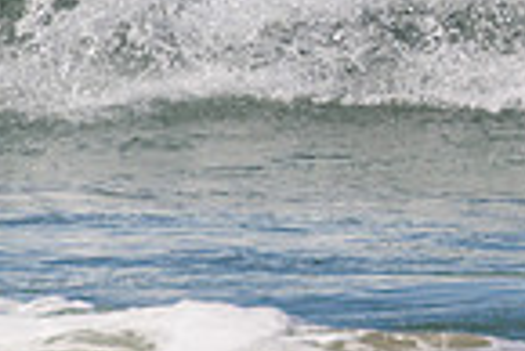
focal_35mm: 3201
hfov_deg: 0.6
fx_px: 46727
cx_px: 988
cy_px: -201
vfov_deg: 0.4
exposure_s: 1/2000
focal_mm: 800
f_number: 11
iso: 1250
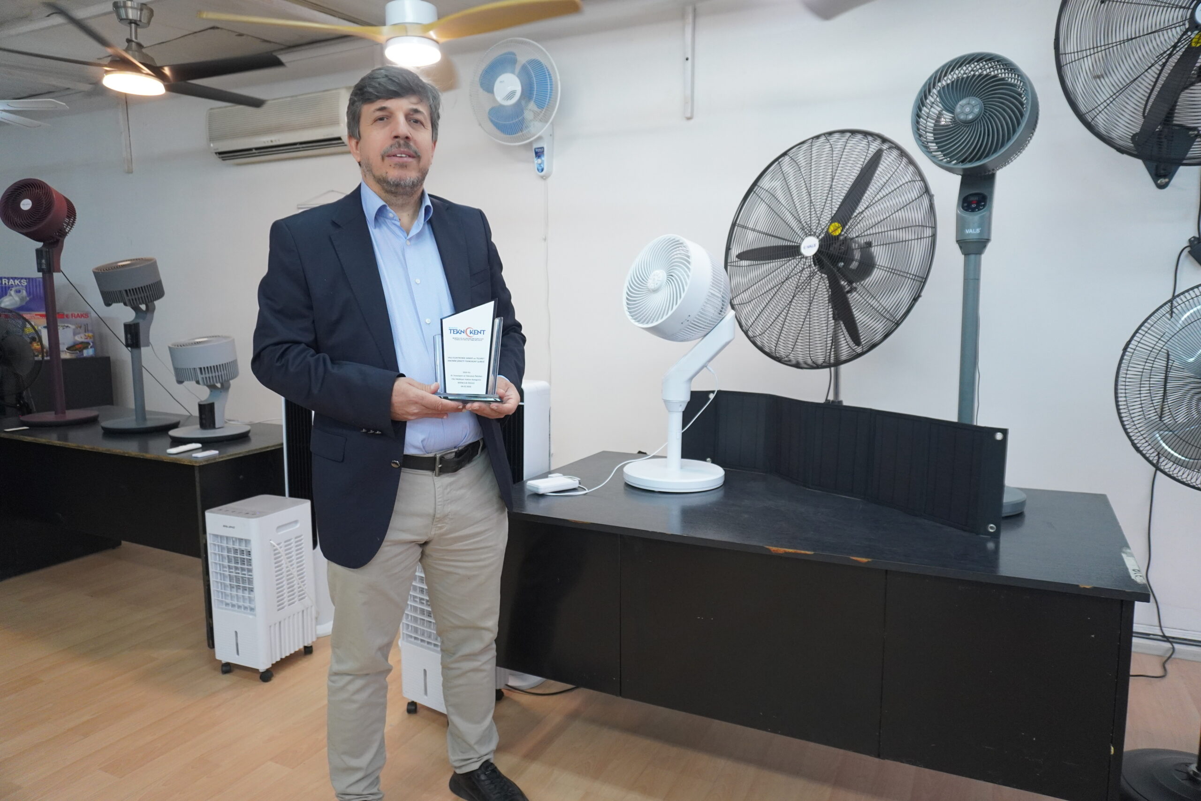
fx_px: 801
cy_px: 400
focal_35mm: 24
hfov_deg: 73.7
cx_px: 600
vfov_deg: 53.1
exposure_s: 1/160
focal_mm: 16
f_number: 4
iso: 1600
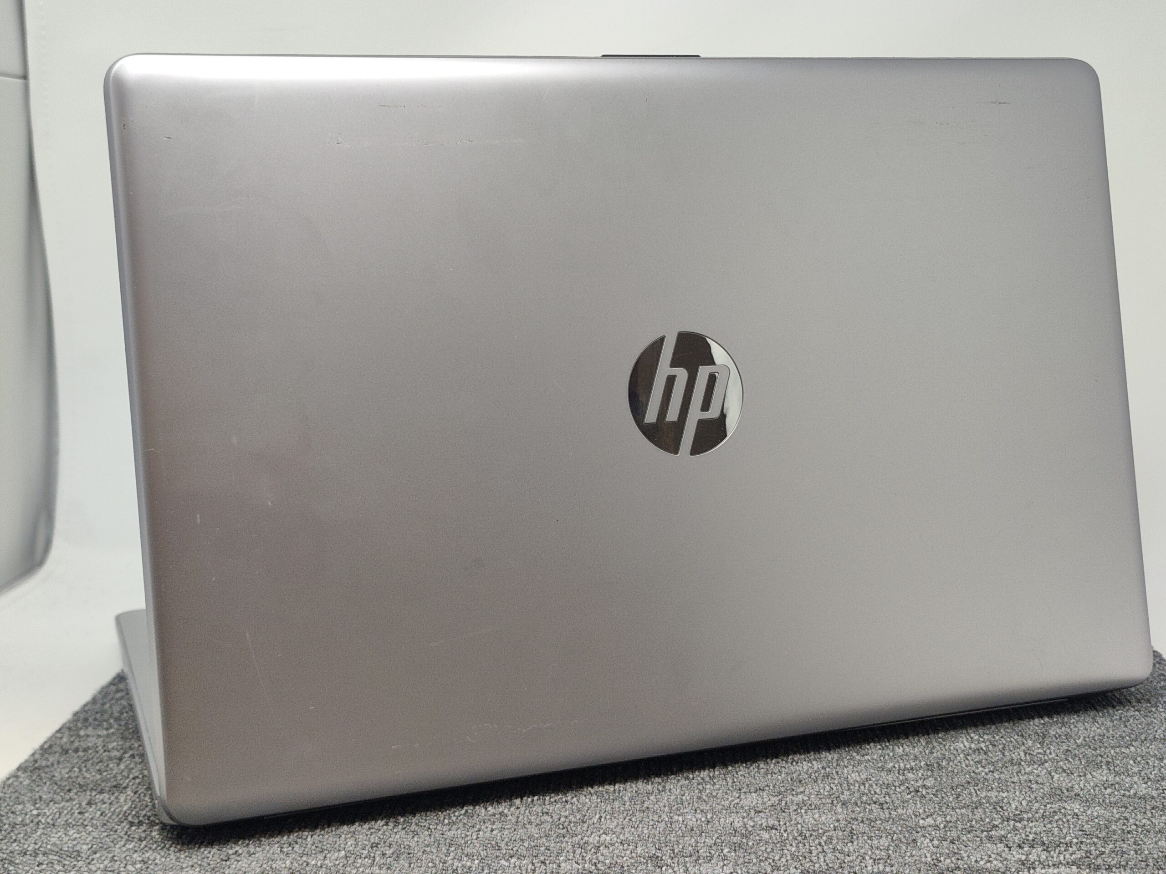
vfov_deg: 31.5
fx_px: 1549
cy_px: 437
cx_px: 583
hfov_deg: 41.2
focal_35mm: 46
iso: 160
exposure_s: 1/100
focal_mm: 6.07
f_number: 1.7
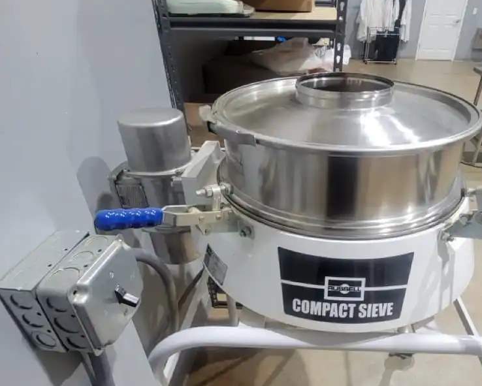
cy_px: 234
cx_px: 292
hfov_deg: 74.1
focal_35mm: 22
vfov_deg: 62.5
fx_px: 314
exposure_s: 1/40
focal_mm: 2.2
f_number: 2.2
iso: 320
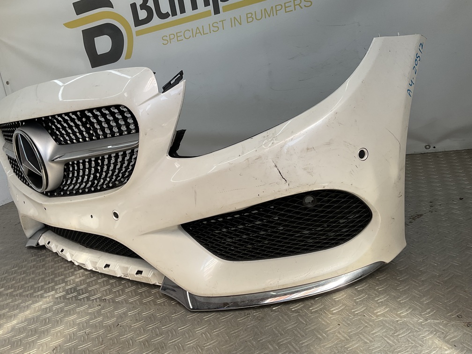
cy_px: 177
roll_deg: +10.6
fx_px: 395
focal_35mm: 29
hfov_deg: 61.7
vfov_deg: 48.2
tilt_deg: -15.4
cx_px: 236
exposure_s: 1/540
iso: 16
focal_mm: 3
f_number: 1.8
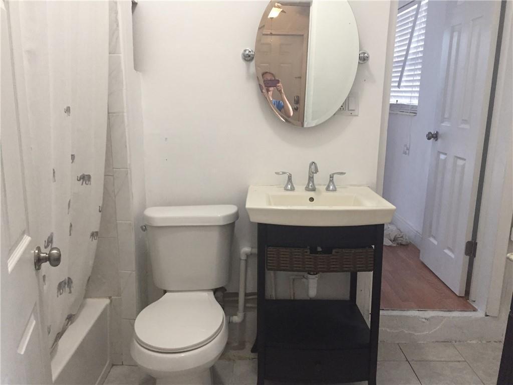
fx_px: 430
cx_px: 256
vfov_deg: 48.2
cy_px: 192
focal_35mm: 29
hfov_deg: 61.7
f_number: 2.2
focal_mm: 4.15
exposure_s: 1/30
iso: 200
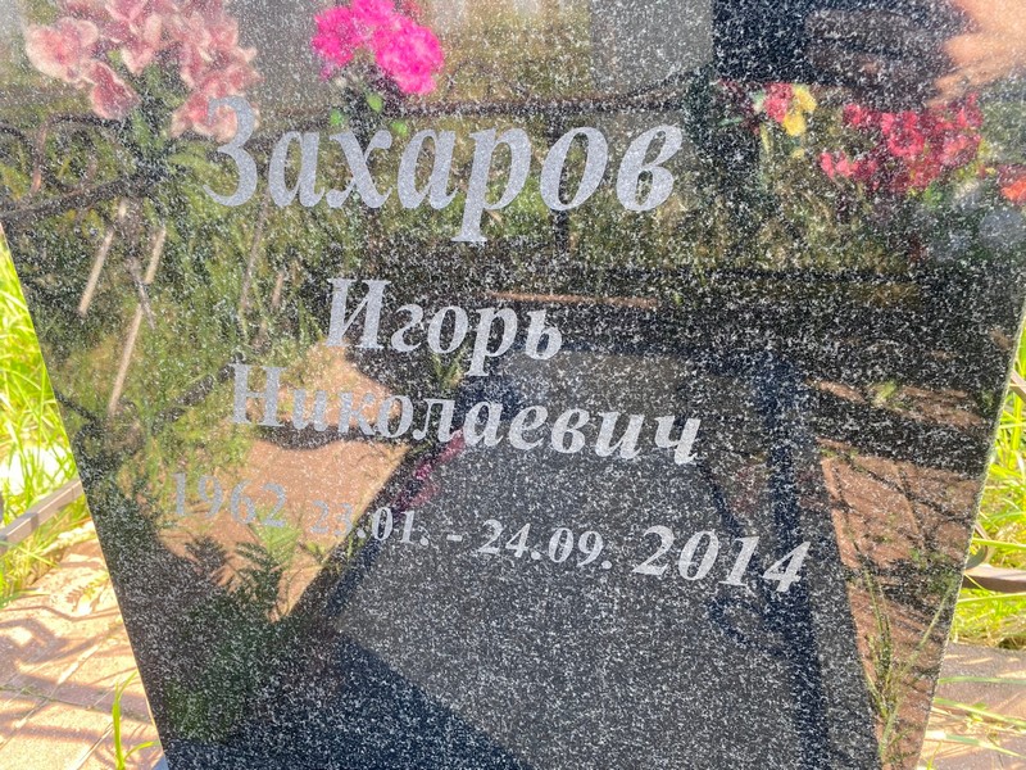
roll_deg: +1.9
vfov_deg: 53.1
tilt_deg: -25.1
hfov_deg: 67.3
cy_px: 385
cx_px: 513
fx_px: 771
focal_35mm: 26
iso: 32
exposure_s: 1/122
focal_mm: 4.25
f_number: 1.8
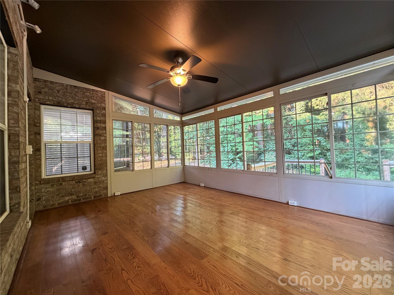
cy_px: 148
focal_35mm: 14
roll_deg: +2.2
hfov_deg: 102.1
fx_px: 159
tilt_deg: +1.4
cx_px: 197
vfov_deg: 85.7
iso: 400
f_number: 2.2
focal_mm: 2.22
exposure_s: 1/60
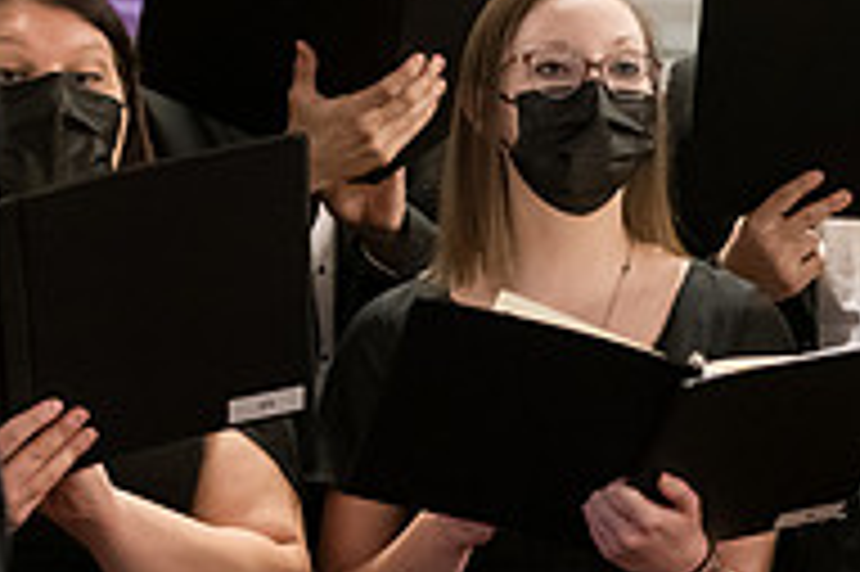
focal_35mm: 249
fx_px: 5943
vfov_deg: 5.5
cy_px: 439
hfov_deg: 8.2
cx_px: 1000
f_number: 3.2
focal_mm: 82
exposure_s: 1/200
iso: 3200
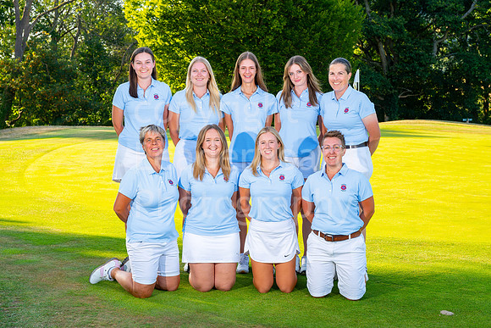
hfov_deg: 30.5
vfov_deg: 20.6
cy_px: 164
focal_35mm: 66
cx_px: 246
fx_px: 900
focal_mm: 66
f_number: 9
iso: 100
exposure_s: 1/60
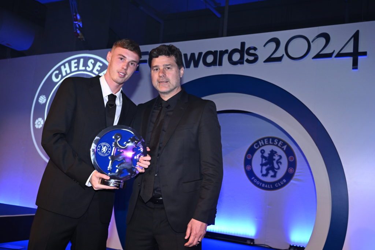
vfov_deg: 36.9
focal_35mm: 36
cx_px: 188
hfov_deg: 53.1
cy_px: 125
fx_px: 375
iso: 1000
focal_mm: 24
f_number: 4.5
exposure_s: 1/160
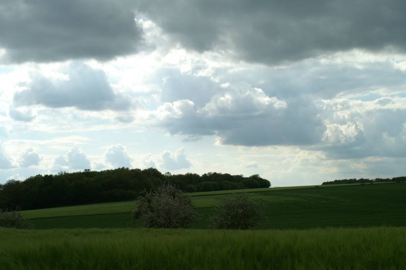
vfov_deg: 22.6
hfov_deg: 33.4
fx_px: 676
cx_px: 203
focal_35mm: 60
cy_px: 135
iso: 100
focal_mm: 40
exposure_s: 1/400
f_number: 11
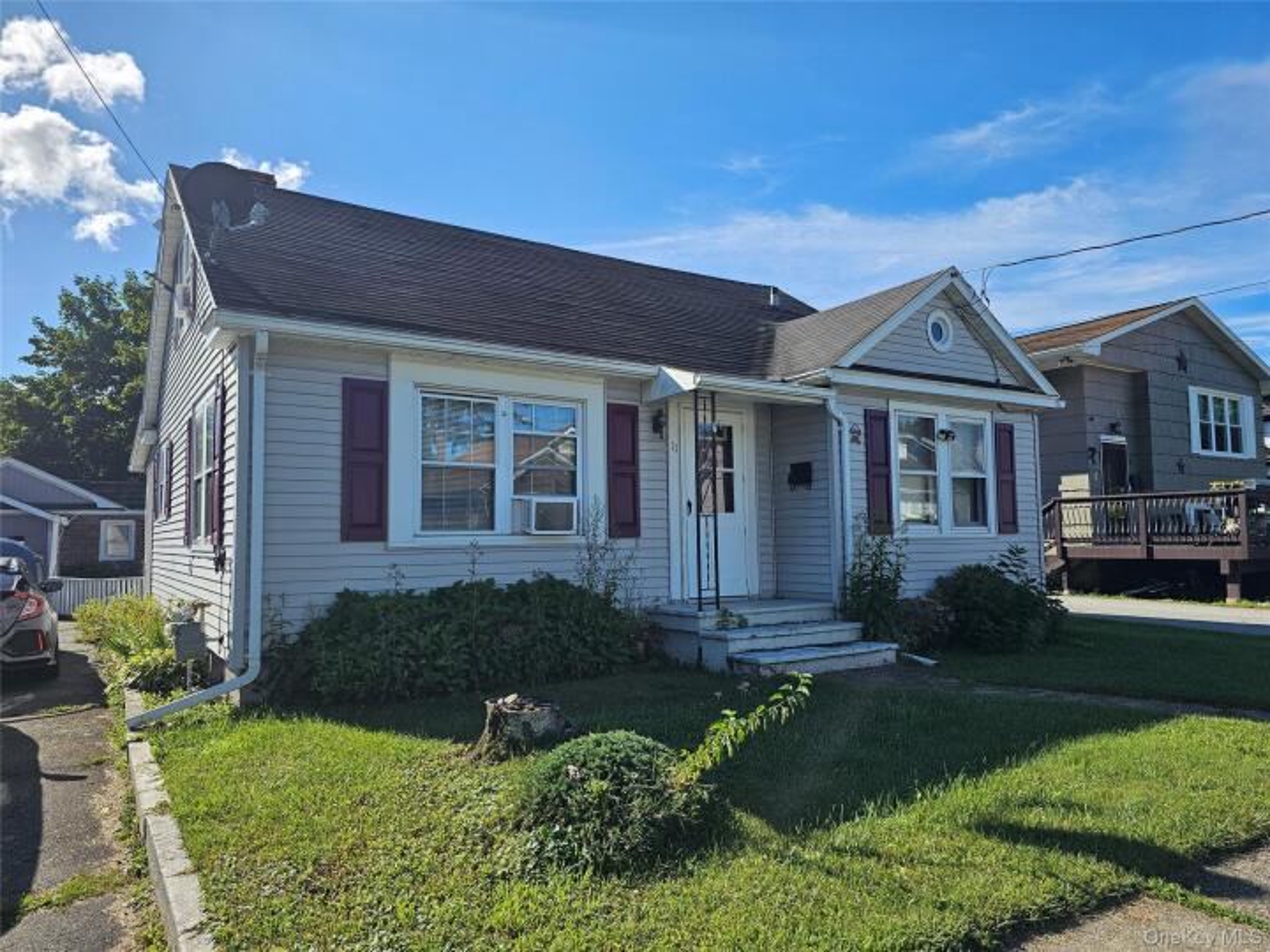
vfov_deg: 58.9
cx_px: 635
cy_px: 476
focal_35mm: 23
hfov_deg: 73.9
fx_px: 844
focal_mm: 6.3
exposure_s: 1/1132
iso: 20
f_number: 1.7
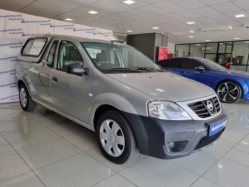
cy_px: 94
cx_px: 124
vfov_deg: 53.1
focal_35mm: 26
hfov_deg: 67.3
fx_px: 187
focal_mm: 5.4
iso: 80
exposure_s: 1/100
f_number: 1.8
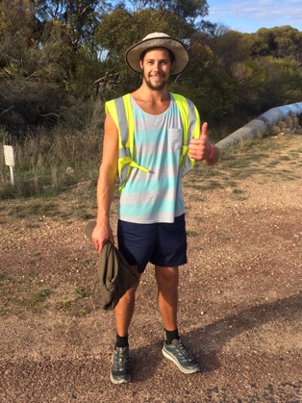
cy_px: 191
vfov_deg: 51.3
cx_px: 137
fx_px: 419
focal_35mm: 36
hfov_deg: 39.6
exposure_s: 1/1282
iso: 32
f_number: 2.2
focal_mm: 4.15
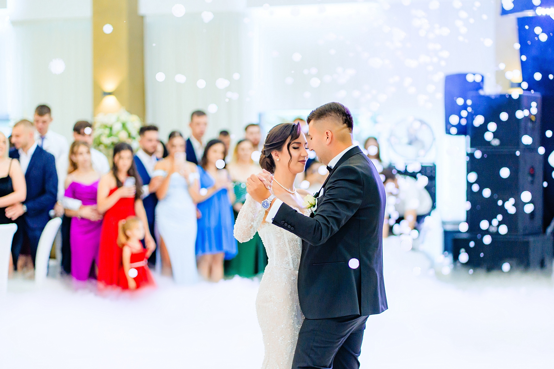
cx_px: 277
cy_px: 184
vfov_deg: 16.1
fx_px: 1308
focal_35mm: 85
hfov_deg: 23.9
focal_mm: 85
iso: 1000
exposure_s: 1/250
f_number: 1.8
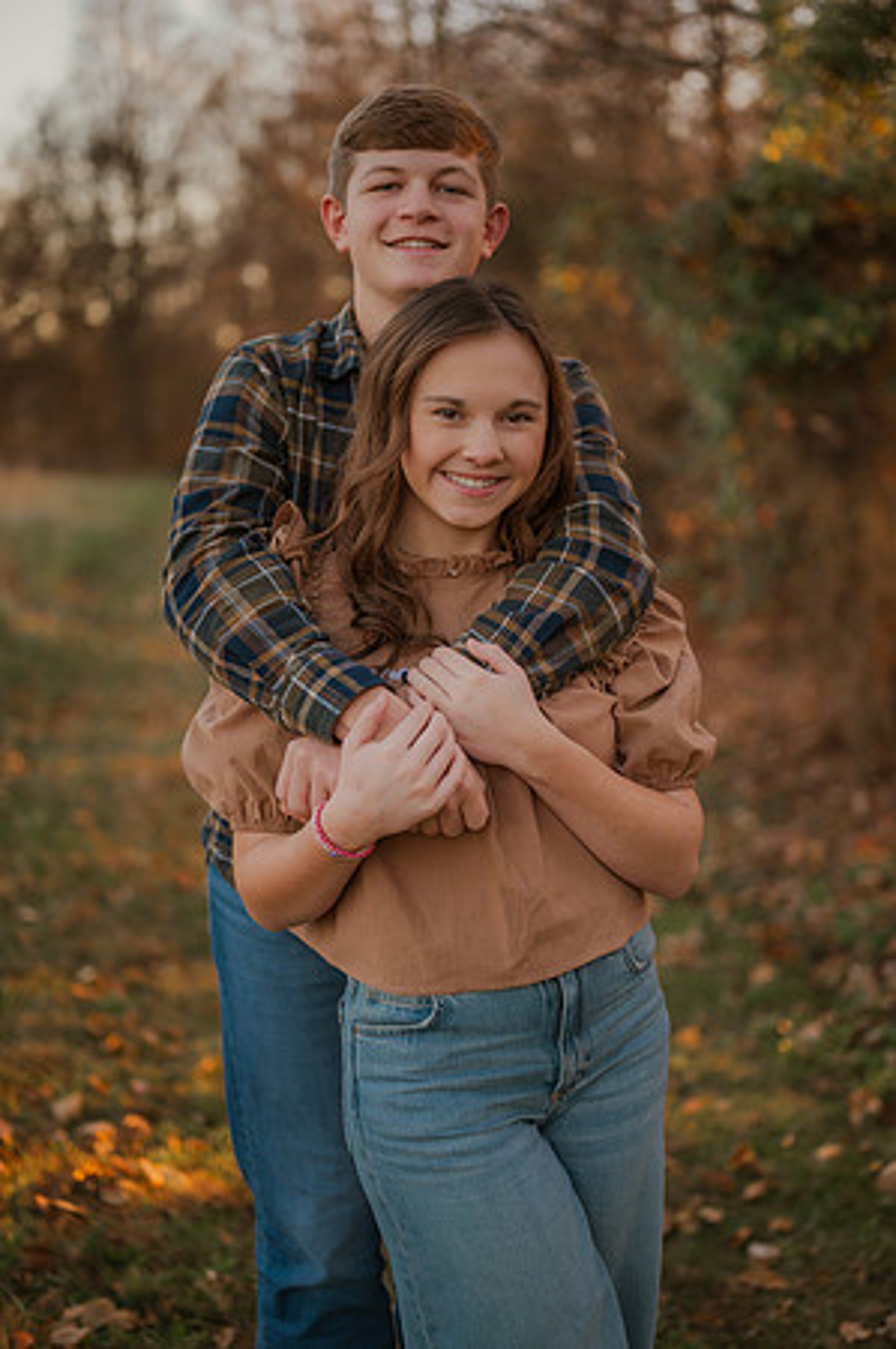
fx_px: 1871
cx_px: 448
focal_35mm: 50
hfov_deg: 26.9
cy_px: 674
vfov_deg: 39.6
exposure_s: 1/125
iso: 100
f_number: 1.8
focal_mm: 50
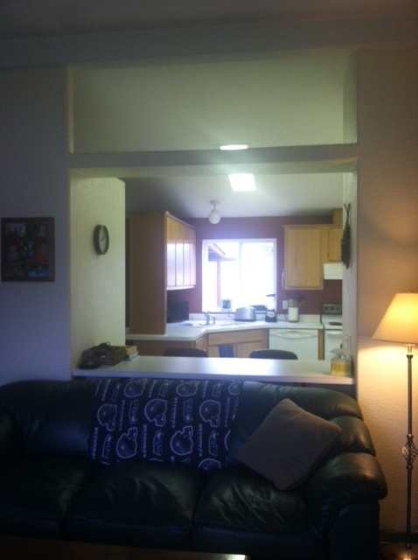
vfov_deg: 52.7
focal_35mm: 35
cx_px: 209
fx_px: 565
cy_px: 280
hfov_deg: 40.6
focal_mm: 3.85
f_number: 2.8
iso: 100
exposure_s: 1/15
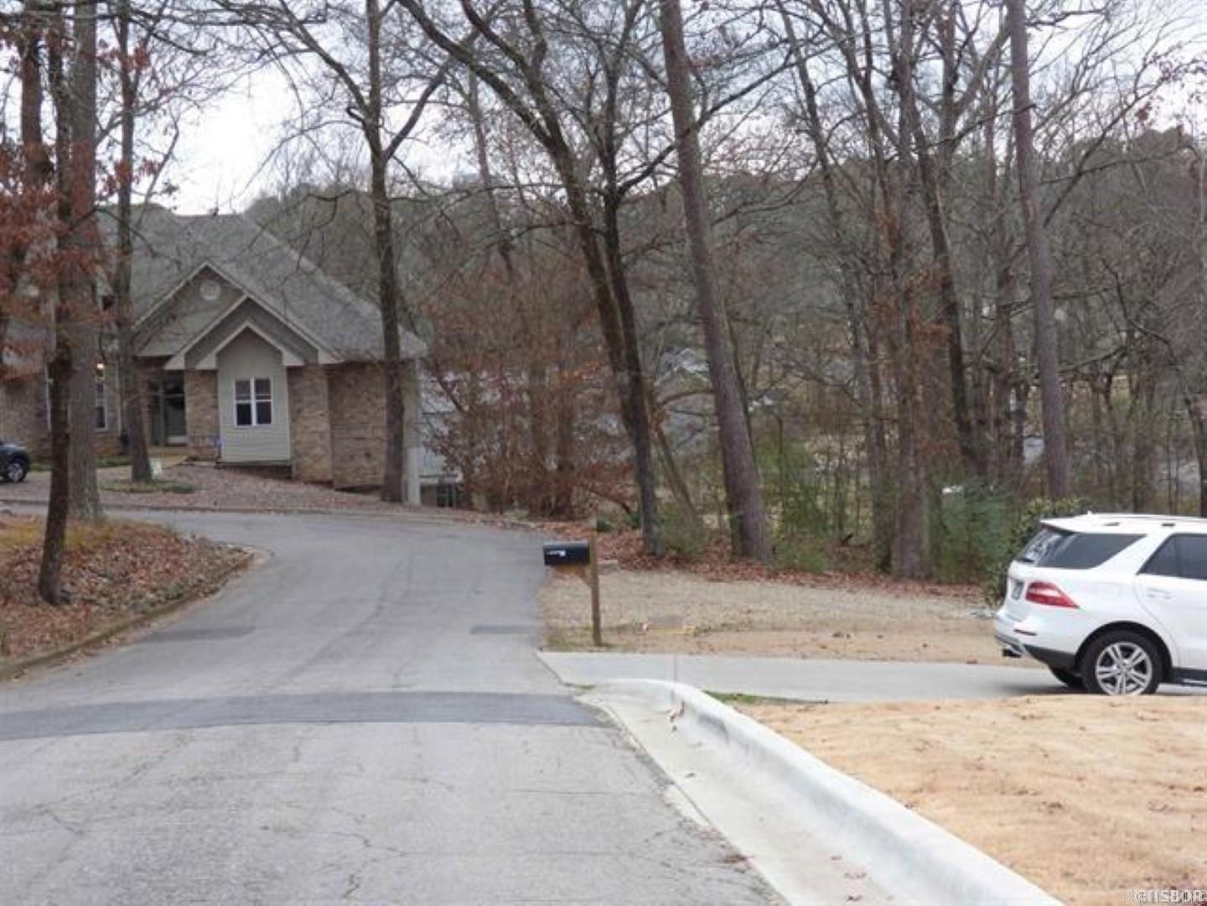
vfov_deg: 19.6
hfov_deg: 26.0
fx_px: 2615
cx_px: 604
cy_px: 453
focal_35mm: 75
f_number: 4.3
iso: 160
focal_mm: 12.7
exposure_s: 1/60
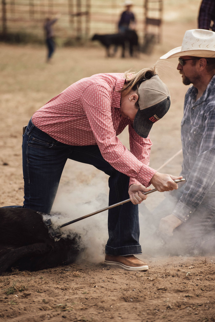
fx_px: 1387
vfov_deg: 13.2
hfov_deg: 8.9
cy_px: 161
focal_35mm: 155
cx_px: 108
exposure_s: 1/4000
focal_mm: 155
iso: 1250
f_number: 4.8
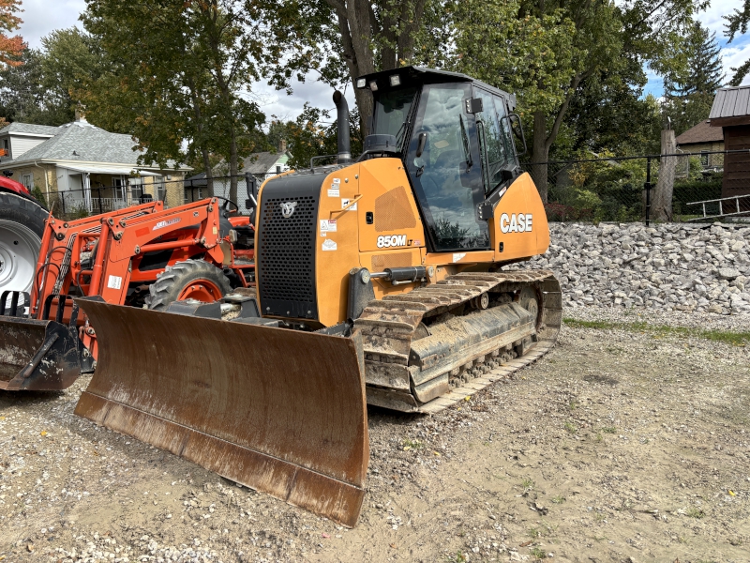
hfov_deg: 67.3
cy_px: 282
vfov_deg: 53.1
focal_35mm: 26
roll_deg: +2.3
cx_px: 375
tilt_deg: -5.9
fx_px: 563
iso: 50
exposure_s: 1/1876
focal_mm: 5.96
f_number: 1.6
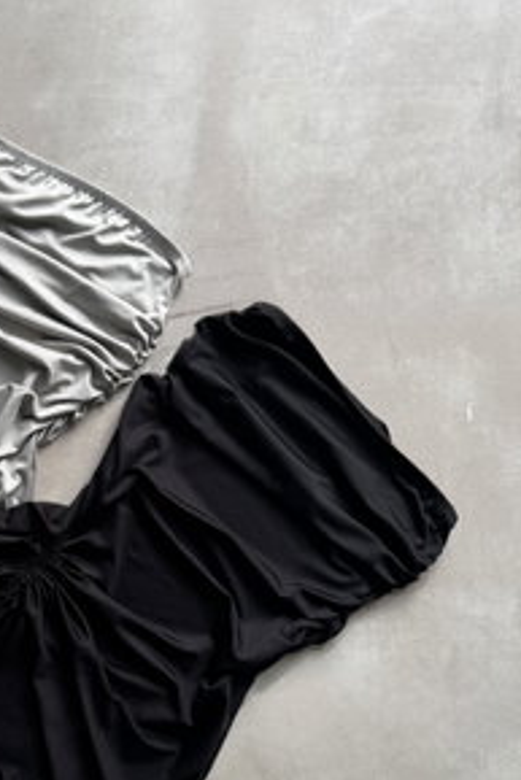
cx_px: 3
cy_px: 495
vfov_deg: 42.4
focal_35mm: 46
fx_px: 997
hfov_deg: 27.6
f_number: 1.78
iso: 80
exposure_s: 1/320
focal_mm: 6.76
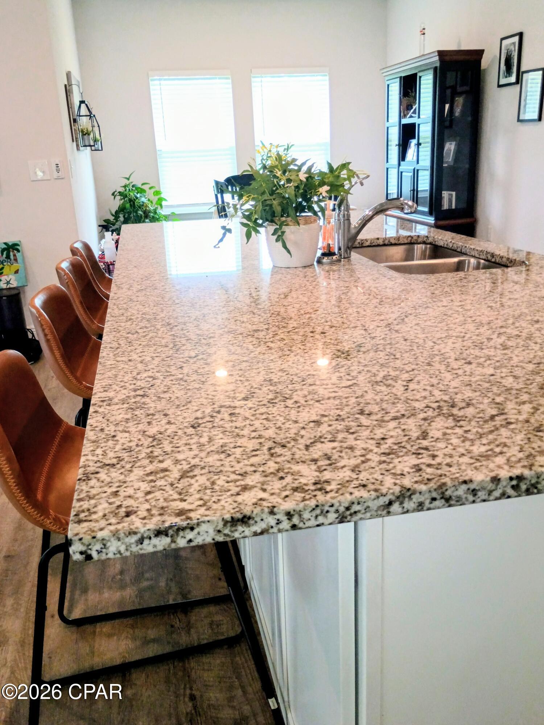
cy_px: 362
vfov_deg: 61.7
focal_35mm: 29
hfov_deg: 48.2
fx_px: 608
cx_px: 272
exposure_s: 1/60
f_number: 1.8
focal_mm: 4.27
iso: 100
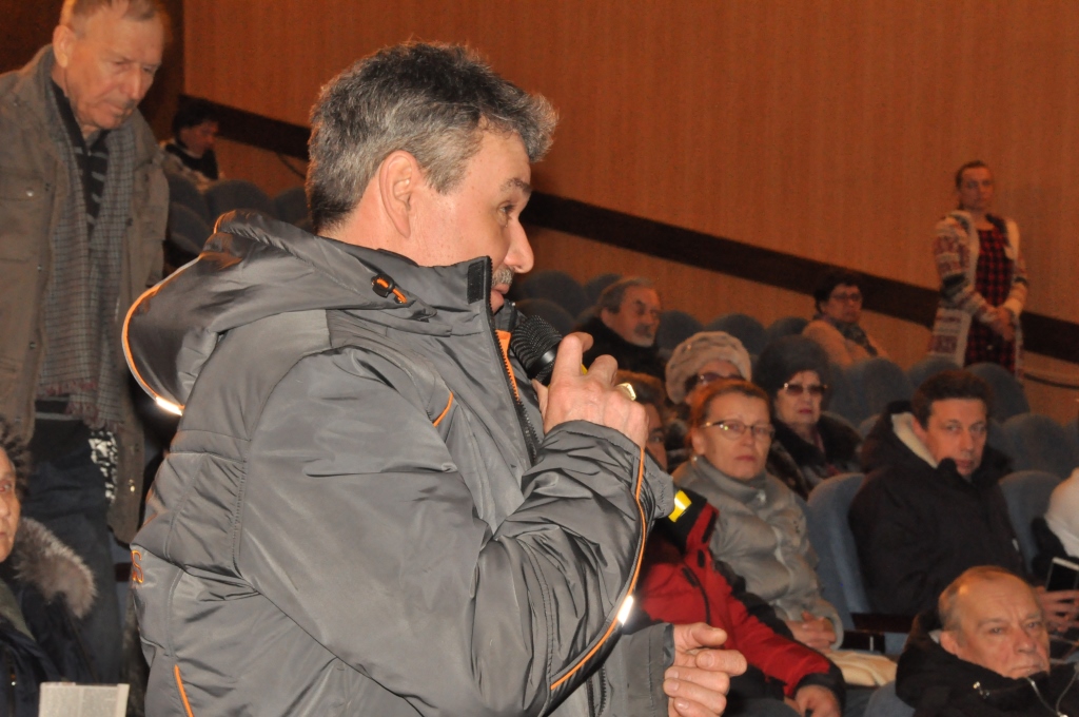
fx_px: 2784
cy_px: 358
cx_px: 540
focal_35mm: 93
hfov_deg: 21.9
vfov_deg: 14.7
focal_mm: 62
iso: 1600
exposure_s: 1/30
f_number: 14
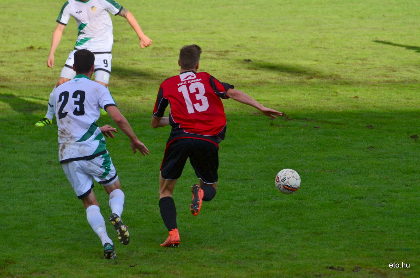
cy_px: 139
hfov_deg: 6.0
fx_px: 4017
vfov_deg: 4.0
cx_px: 210
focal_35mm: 345
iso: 200
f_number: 6.3
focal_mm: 230
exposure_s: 1/1250
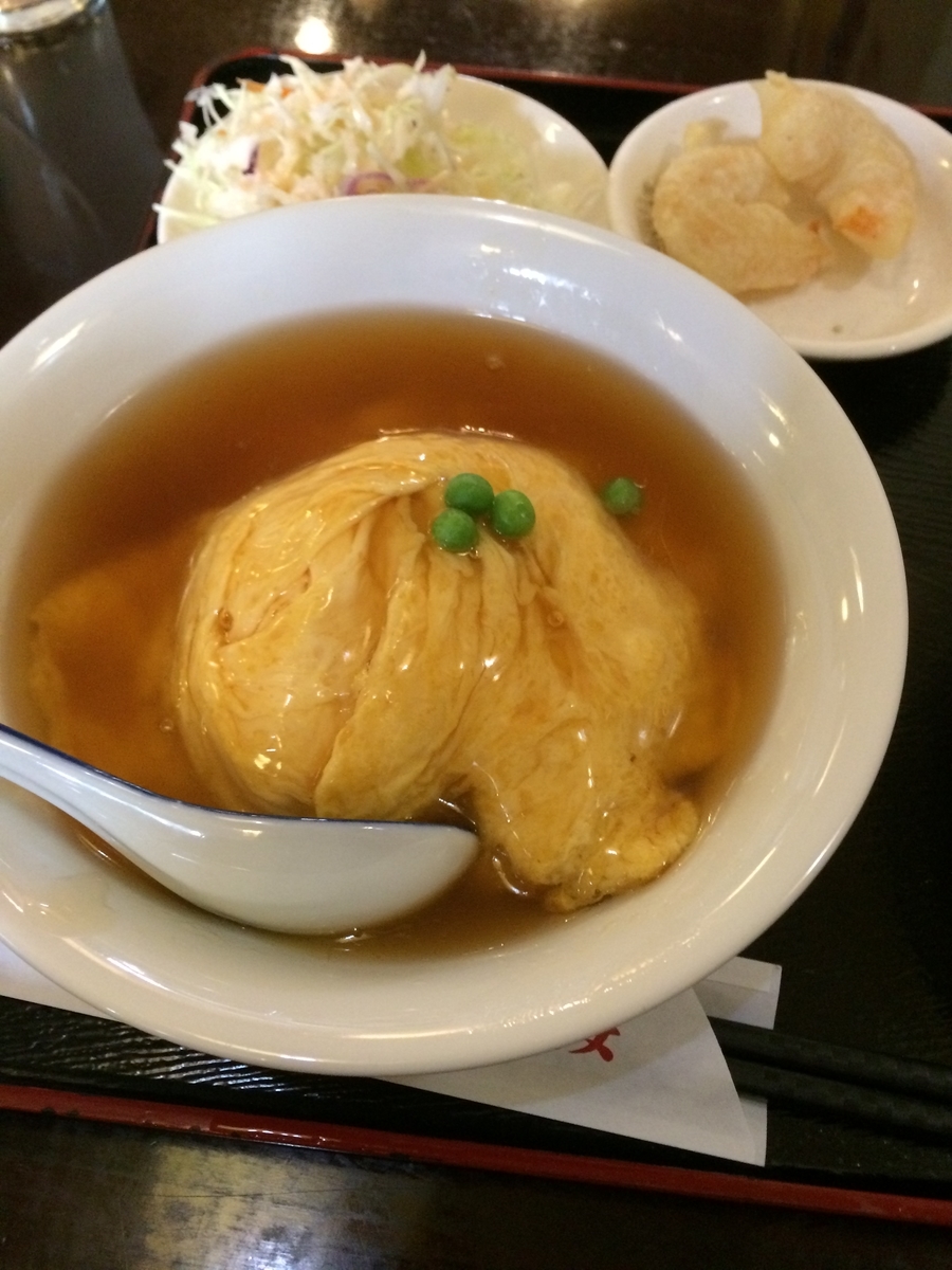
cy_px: 635
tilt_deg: -62.3
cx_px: 476
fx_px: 1063
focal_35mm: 29
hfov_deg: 48.2
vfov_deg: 61.7
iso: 320
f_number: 2.2
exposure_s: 1/15
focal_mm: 4.15
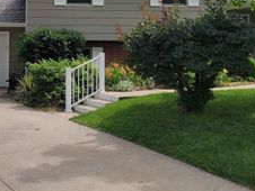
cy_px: 41
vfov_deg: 27.1
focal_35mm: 53
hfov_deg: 35.7
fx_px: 391
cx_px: 80
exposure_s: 1/859
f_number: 1.8
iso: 16
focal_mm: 6.7
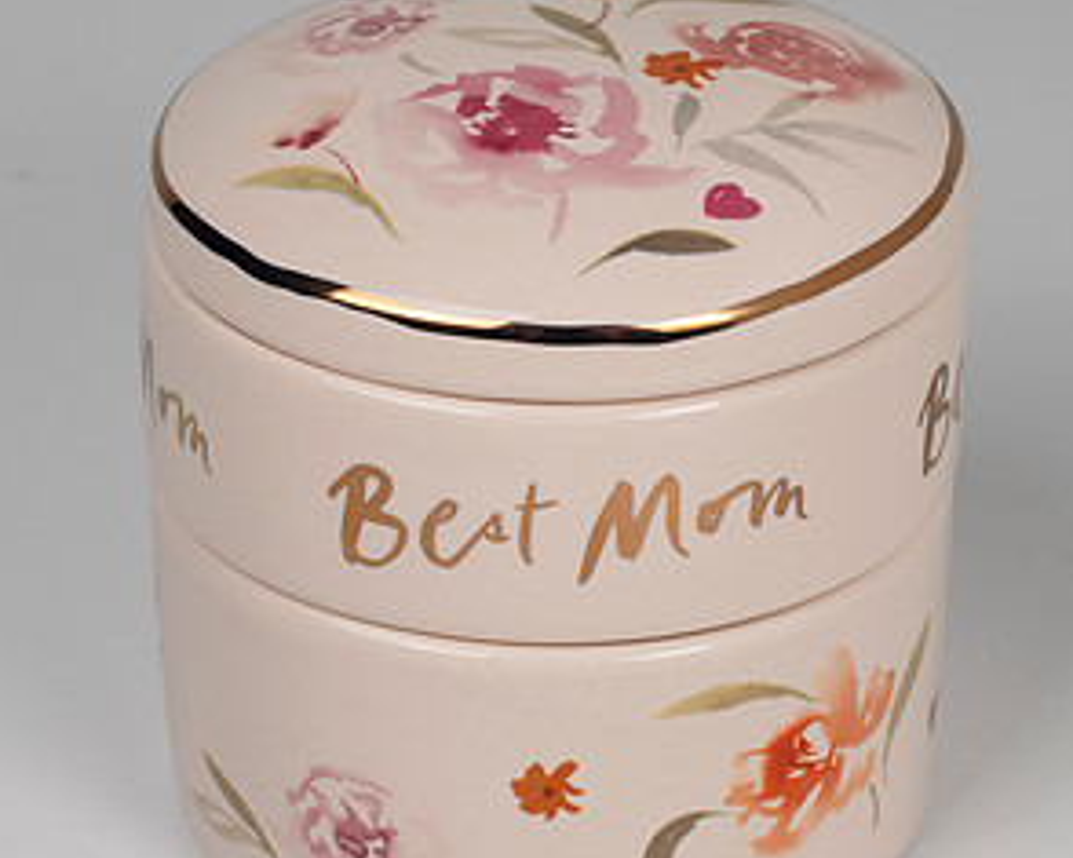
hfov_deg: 14.4
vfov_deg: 11.5
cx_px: 563
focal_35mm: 134
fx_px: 4254
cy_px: 489
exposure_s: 1/200
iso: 200
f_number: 9
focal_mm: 50
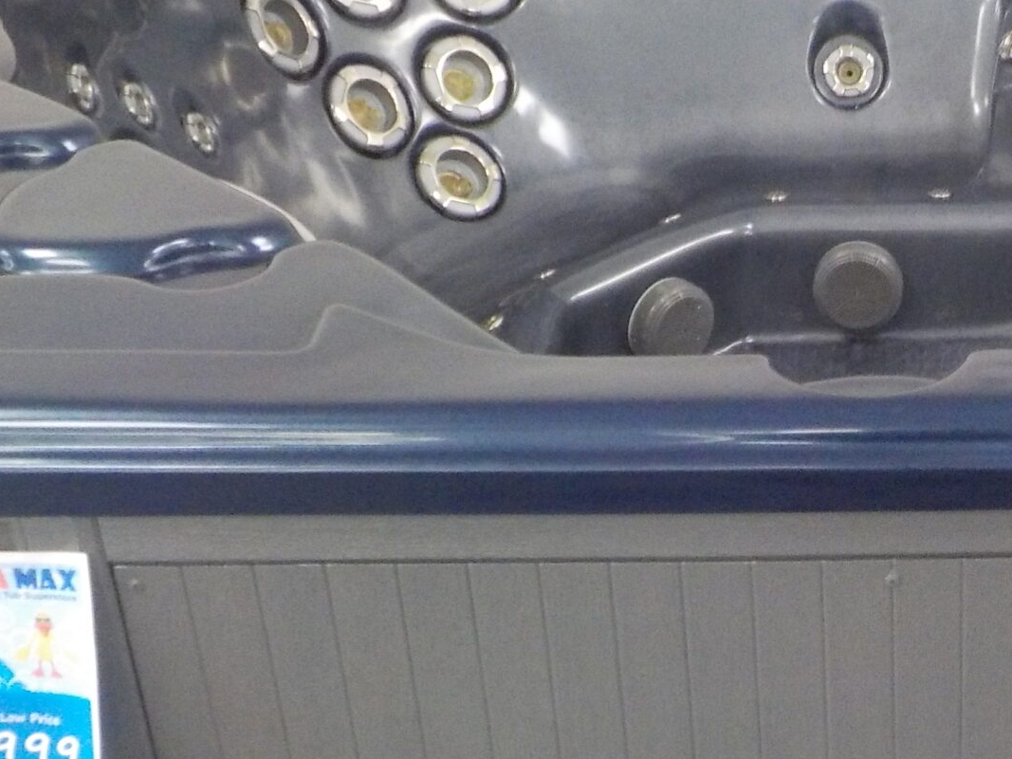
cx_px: 935
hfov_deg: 26.0
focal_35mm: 72
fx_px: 2105
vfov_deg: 20.3
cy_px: 543
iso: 400
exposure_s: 1/15
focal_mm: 4.1
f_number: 3.3
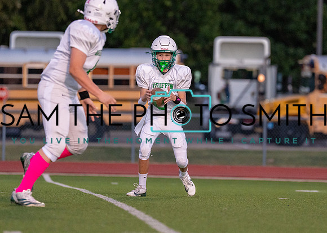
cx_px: 192
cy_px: 97
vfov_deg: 4.1
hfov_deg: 5.8
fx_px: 3234
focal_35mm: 348
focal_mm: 200
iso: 2000
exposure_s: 1/1250
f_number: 2.8
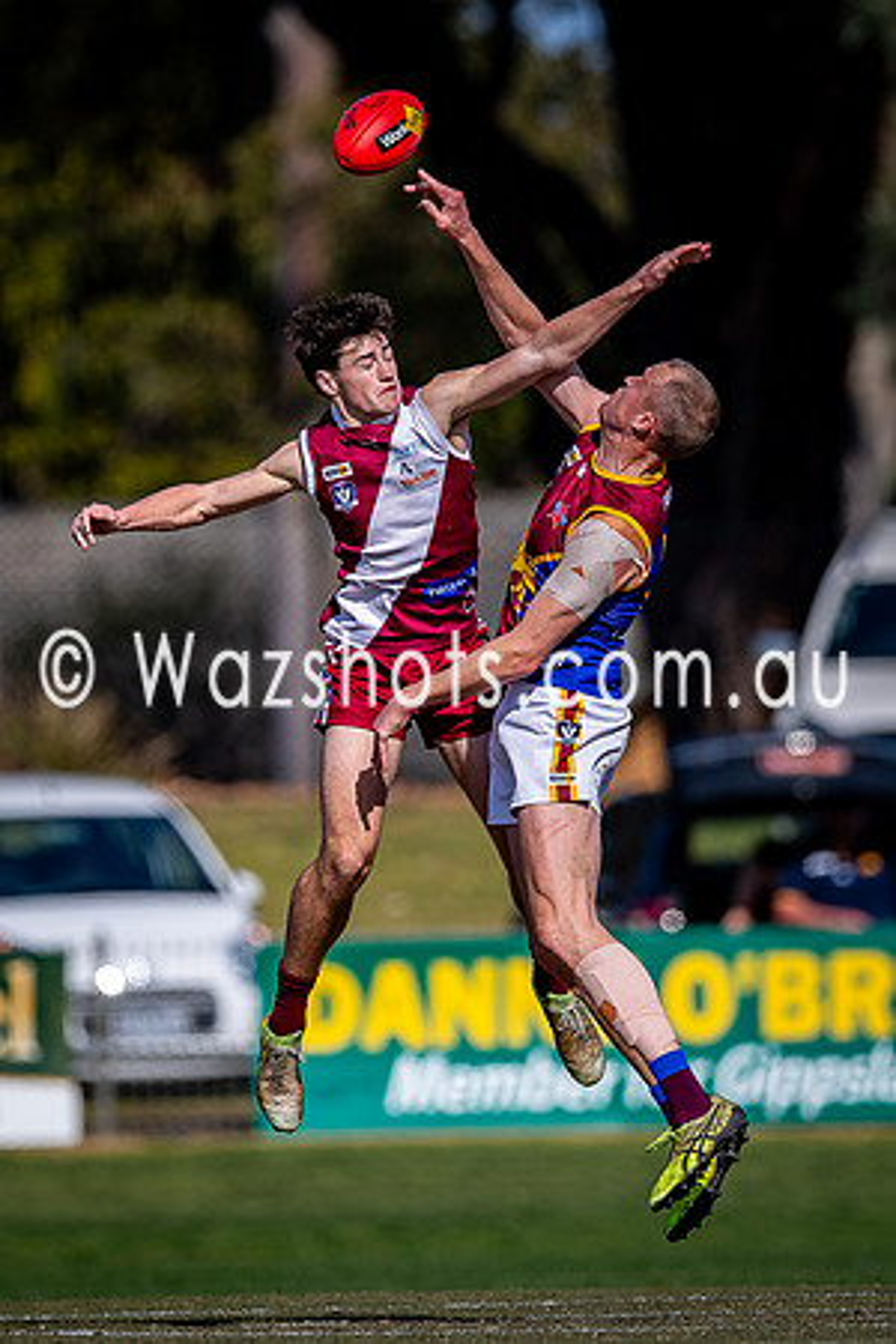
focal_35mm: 981
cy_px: 570
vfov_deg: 2.1
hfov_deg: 1.4
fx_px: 36606
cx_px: 413
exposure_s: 1/2500
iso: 140
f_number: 4
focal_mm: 500
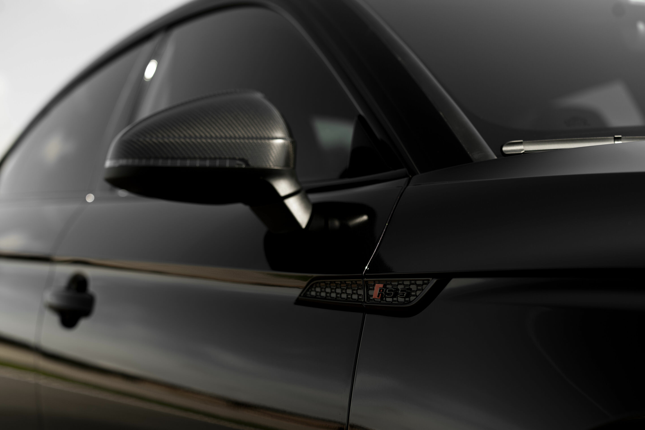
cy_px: 215
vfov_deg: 19.5
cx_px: 322
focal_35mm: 70
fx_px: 1254
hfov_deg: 28.8
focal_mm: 70
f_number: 4
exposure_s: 1/400
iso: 50
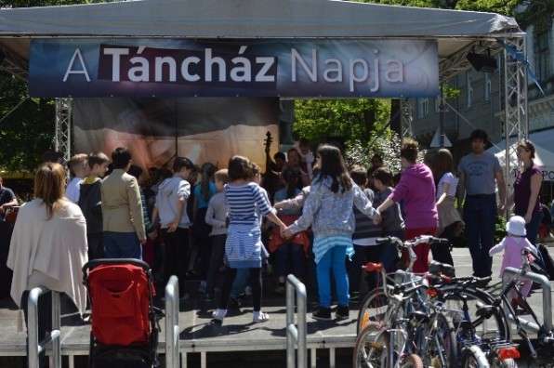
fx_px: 784
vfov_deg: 26.4
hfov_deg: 38.9
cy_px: 184
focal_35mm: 51
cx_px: 277
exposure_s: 1/800
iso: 200
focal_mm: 34
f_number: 5.6
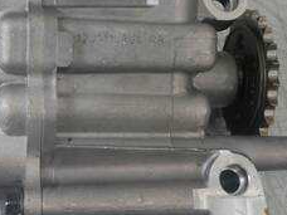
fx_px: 663
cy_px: 82
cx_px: 94
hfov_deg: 24.3
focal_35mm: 80
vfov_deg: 18.4
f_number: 4.3
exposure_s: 1/60
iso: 1000
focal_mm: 19
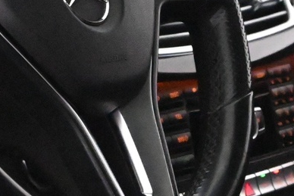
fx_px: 2557
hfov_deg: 6.6
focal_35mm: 313
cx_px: 149
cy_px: -9
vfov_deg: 4.4
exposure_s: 1/80
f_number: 6.3
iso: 18000
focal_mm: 50
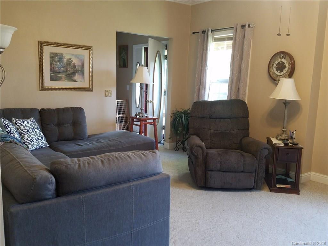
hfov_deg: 67.3
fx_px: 246
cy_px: 123
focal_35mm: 26
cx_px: 164
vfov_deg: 53.1
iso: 160
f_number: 1.7
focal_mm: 4.2
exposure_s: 1/40
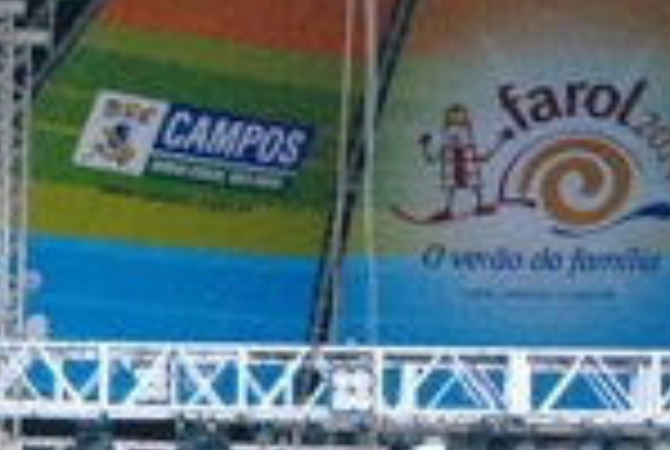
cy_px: 315
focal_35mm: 168
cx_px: 558
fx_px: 3133
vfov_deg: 8.2
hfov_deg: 12.1
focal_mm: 26
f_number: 4.2
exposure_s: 1/80
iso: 1600
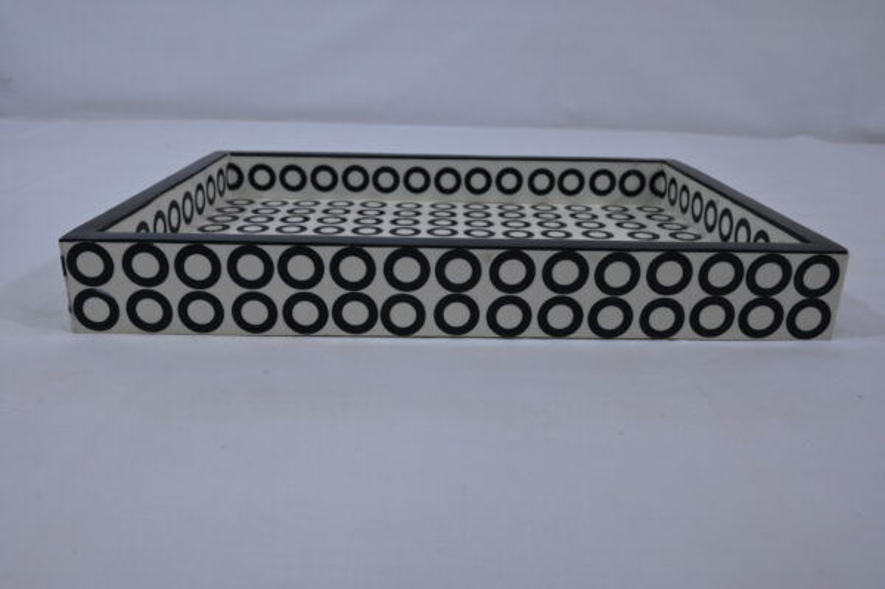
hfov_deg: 63.7
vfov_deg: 44.9
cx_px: 442
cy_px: 294
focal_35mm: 29
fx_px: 712
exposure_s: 1/125
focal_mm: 29
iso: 500
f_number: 9
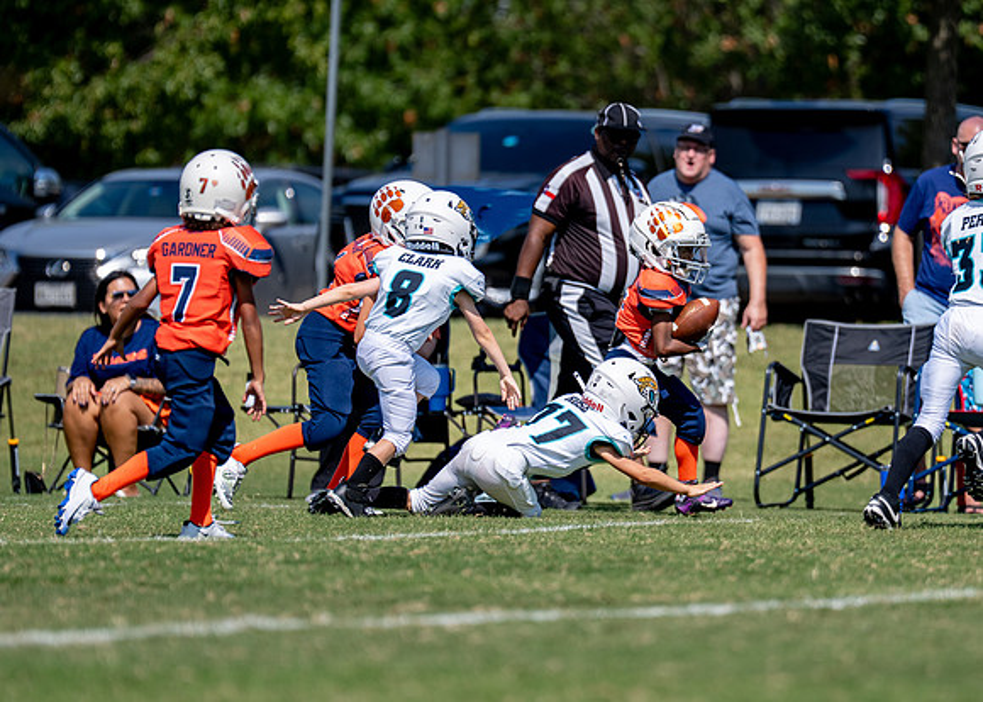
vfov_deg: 4.4
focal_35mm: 327
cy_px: 342
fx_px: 9128
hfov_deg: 6.2
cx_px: 608
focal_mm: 200
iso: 125
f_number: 2.8
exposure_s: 1/3200
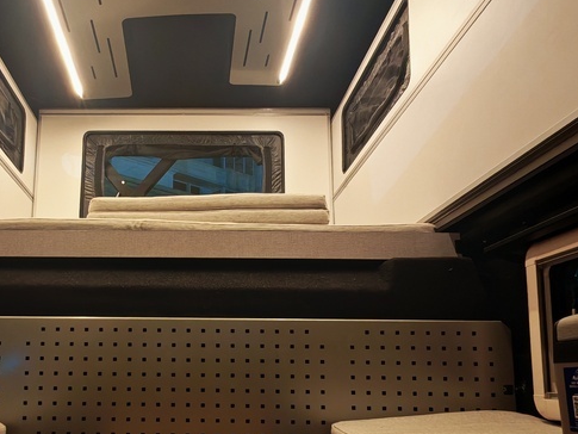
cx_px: 172
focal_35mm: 33
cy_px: 289
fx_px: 551
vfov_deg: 42.4
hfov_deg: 53.7
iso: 400
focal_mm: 1.96
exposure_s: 1/11
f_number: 2.2
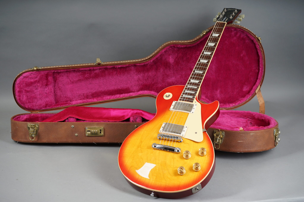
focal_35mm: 59
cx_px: 152
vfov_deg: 23.0
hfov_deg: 34.0
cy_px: 101
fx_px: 498
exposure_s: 1/160
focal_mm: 59
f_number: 8
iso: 125
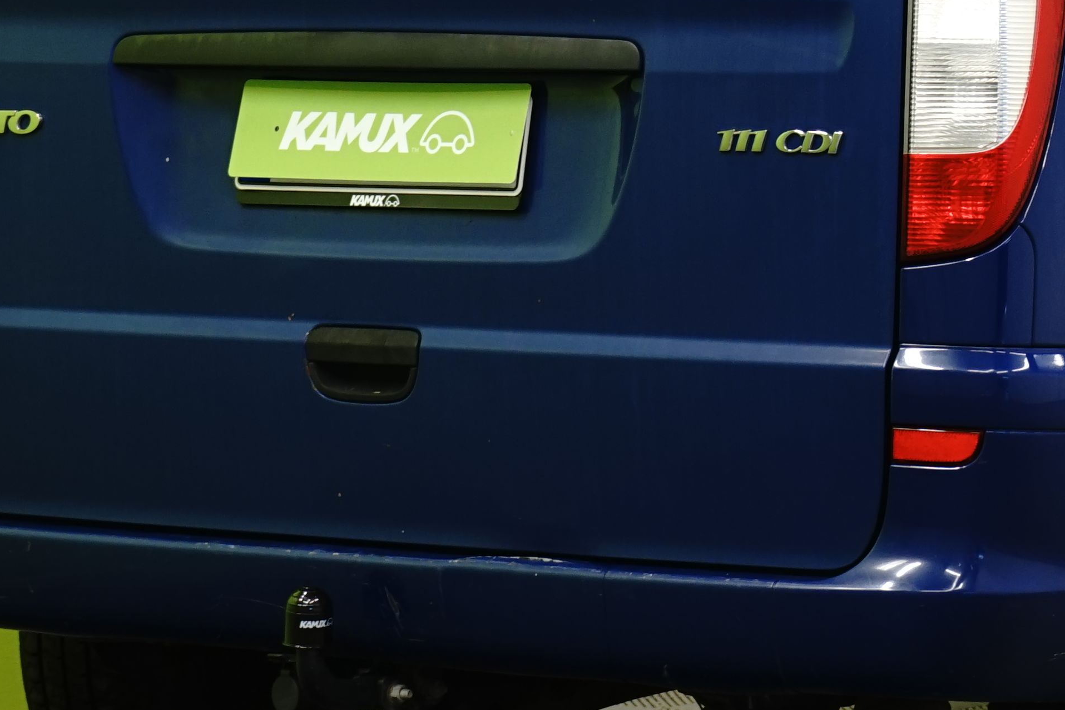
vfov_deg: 6.4
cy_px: 7
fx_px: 6301
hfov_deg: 9.5
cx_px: 1225
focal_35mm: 213
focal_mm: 68
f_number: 8
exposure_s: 1/6
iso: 500
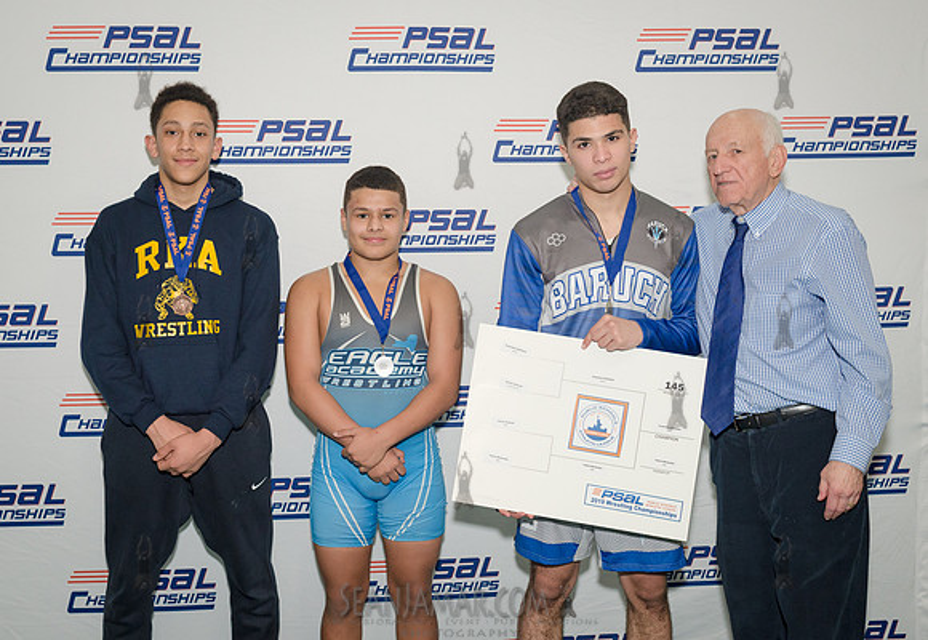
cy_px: 310
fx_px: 1169
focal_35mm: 45
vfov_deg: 30.6
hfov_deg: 43.2
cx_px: 412
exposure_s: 1/250
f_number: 5
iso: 1600
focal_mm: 35
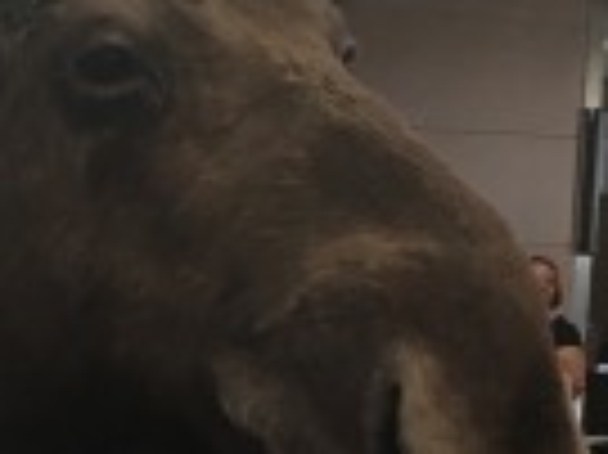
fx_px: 3018
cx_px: -5
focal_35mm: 172
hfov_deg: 11.4
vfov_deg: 8.5
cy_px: 521
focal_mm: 4.15
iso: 25
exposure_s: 1/30
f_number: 2.2
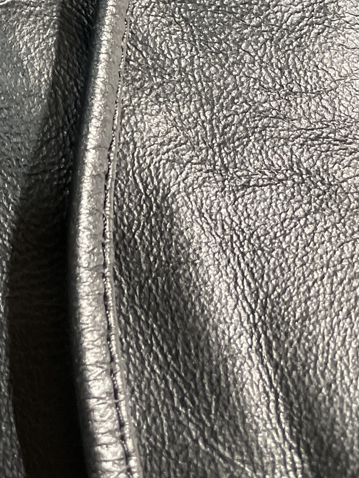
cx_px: -118
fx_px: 1093
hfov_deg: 17.4
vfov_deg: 22.4
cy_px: -126
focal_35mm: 79
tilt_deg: -73.4
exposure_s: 1/60
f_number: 1.6
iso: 400
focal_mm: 4.2
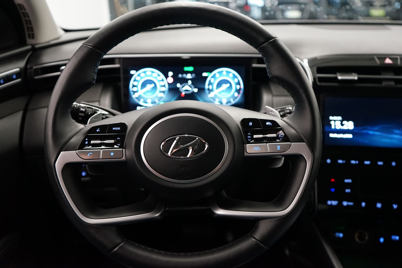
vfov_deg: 42.3
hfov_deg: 60.3
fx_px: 346
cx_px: 201
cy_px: 134
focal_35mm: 31
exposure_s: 1/160
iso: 4000
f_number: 4
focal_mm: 31
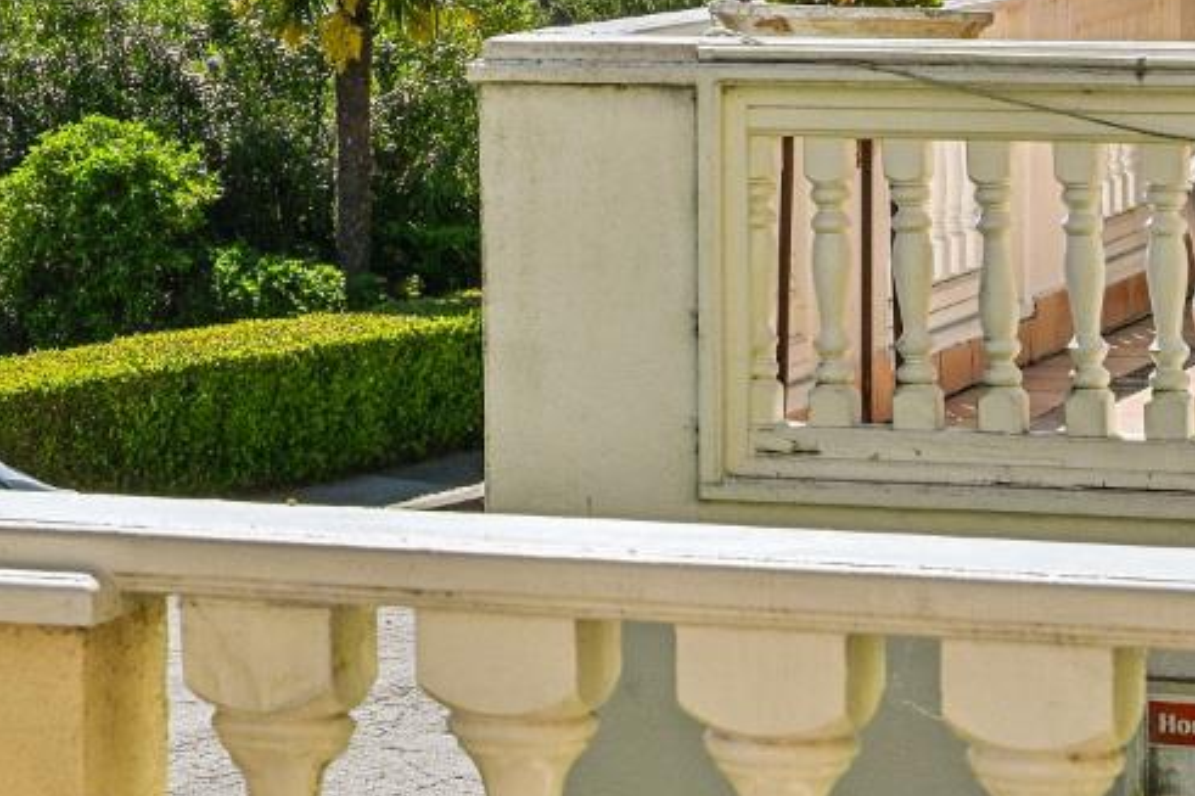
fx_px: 5574
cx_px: -163
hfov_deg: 12.0
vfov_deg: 8.0
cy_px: -302
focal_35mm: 168
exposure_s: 1/1600
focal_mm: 55
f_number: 13
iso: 800
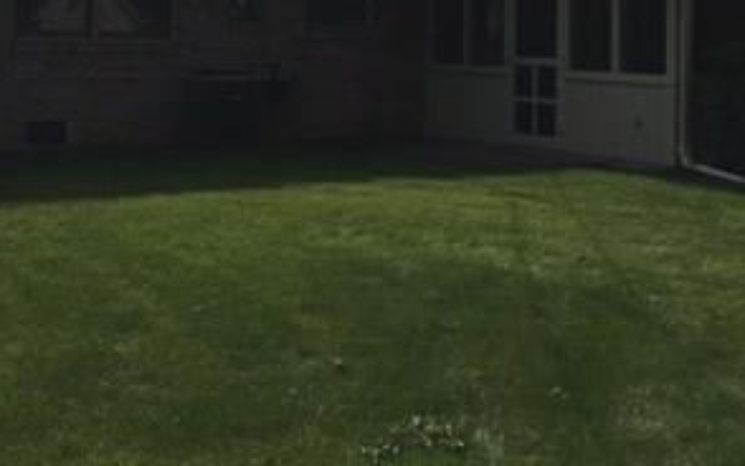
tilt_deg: +2.8
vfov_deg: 18.8
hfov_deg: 30.5
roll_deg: -0.3
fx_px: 1361
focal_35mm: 67
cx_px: 302
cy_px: -20
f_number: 2.2
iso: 25
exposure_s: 1/4525
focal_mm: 4.15
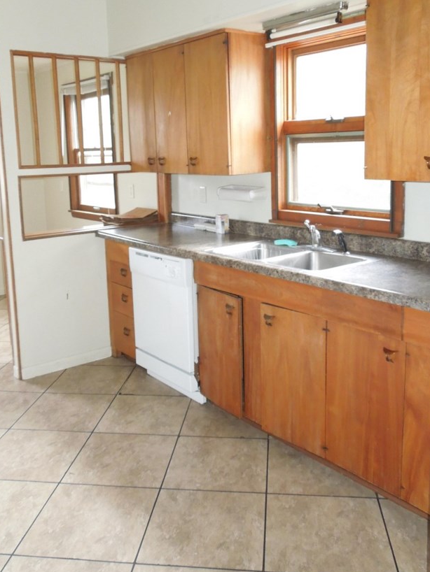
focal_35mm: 33
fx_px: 546
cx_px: 209
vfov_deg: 55.1
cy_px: 243
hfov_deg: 43.0
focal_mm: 4.5
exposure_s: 1/30
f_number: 3.3
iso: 450
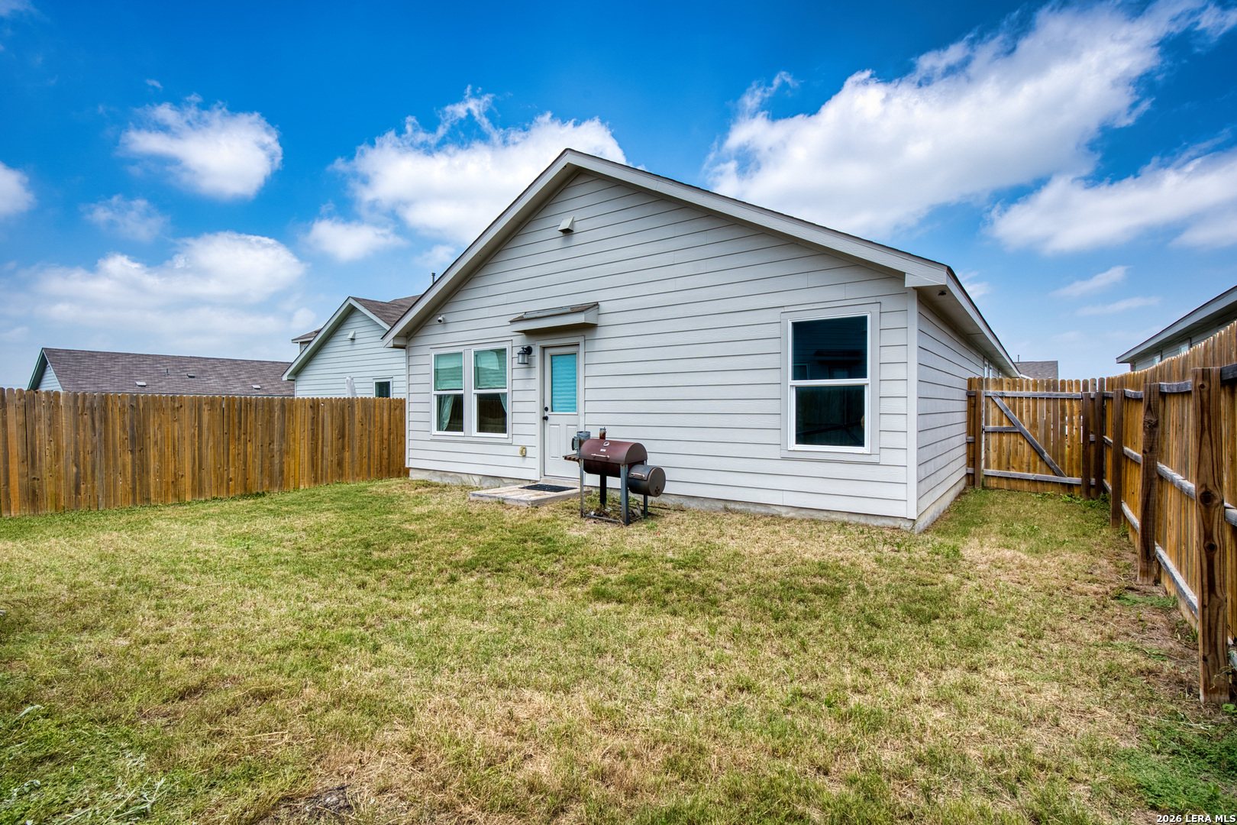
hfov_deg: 96.7
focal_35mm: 16
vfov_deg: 73.7
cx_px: 618
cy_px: 412
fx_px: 550
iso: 100
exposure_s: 1/250
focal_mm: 16
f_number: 11
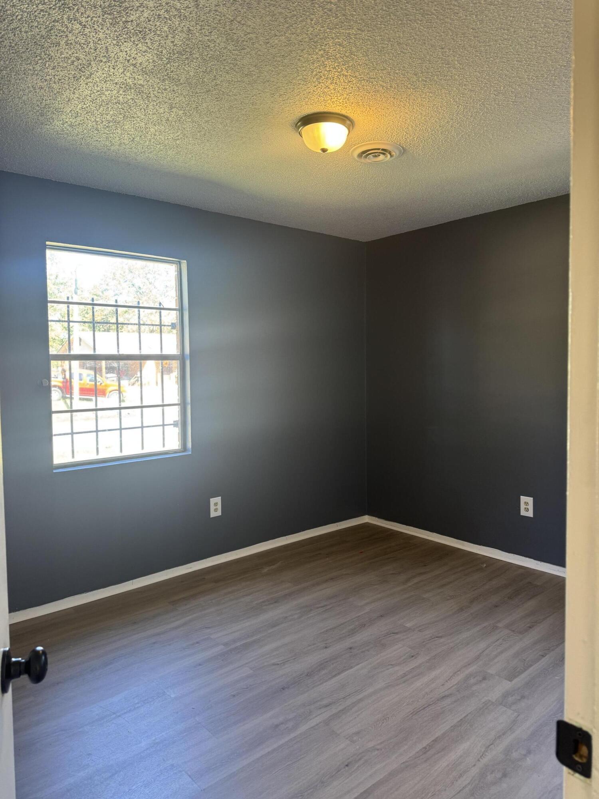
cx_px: 300
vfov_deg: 71.6
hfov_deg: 56.8
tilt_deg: -2.5
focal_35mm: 24
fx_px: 554
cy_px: 400
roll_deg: +1.3
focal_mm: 6.76
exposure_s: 1/60
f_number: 1.78
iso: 125
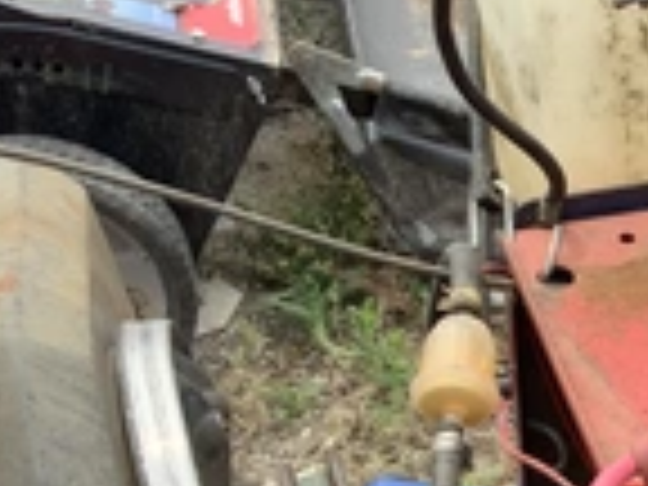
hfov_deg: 21.5
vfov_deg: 16.7
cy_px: 526
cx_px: 724
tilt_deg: -45.3
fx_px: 1610
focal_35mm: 86
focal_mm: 3.3
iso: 25
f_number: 2.4
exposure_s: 1/283
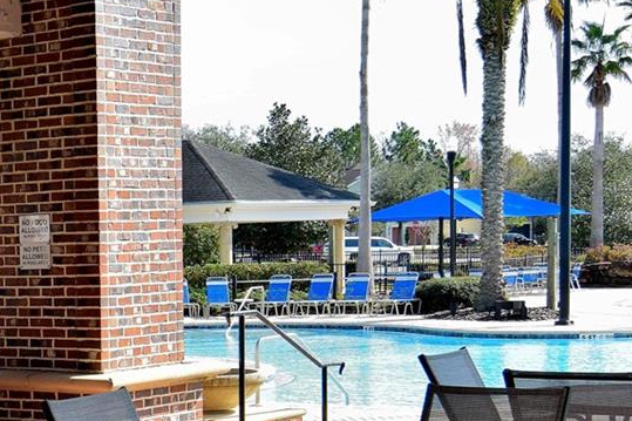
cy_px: 421
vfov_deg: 15.1
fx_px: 1562
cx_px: -101
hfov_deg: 21.4
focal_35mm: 89
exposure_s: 1/250
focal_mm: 20
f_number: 8
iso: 250
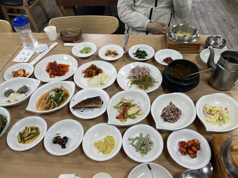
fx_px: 179
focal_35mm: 26
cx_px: 119
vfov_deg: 53.1
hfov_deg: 67.3
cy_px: 89
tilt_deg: -47.9
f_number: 1.6
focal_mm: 4.2
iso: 80
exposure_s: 1/120
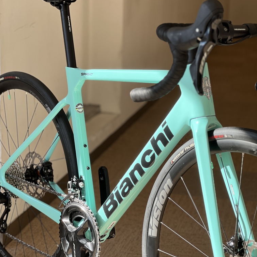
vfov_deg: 19.1
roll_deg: -1.4
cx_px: 128
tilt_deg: -11.9
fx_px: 764
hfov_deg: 19.1
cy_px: 140
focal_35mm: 91
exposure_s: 1/132
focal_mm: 9
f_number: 2.8
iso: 40
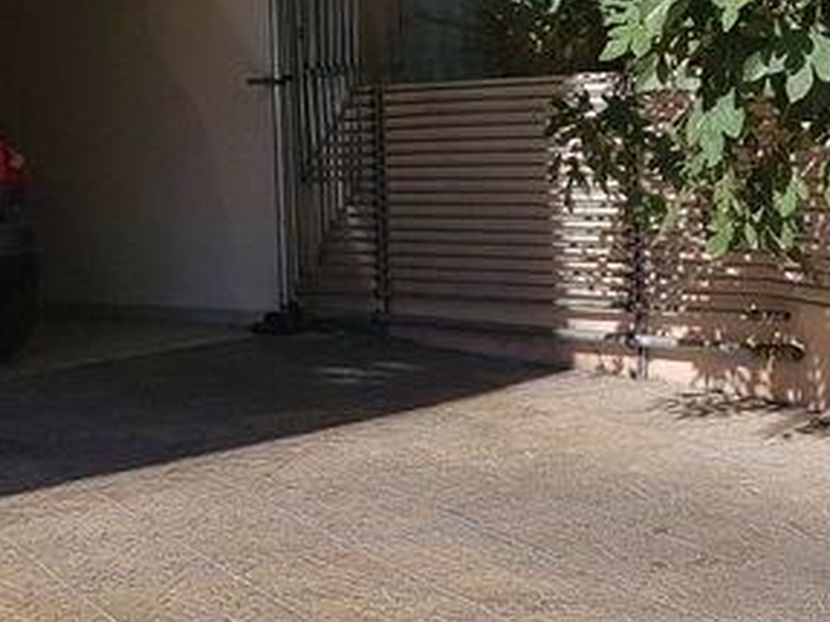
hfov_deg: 32.1
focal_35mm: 58
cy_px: 197
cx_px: 691
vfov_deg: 25.1
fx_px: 1390
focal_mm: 4.2
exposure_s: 1/2728
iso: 50
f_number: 1.7
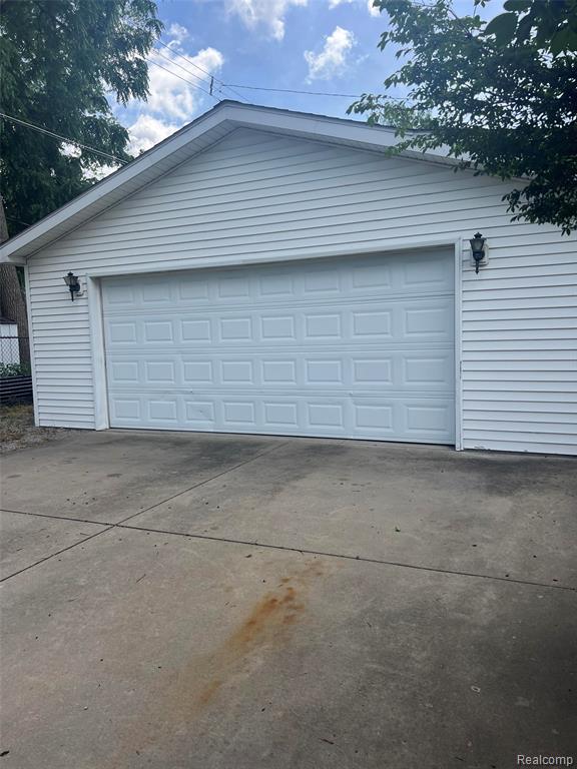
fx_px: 578
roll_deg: +3.1
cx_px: 288
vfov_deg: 67.3
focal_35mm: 26
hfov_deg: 53.1
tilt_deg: -3.8
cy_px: 384
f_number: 1.5
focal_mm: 5.7
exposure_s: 1/1779
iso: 50
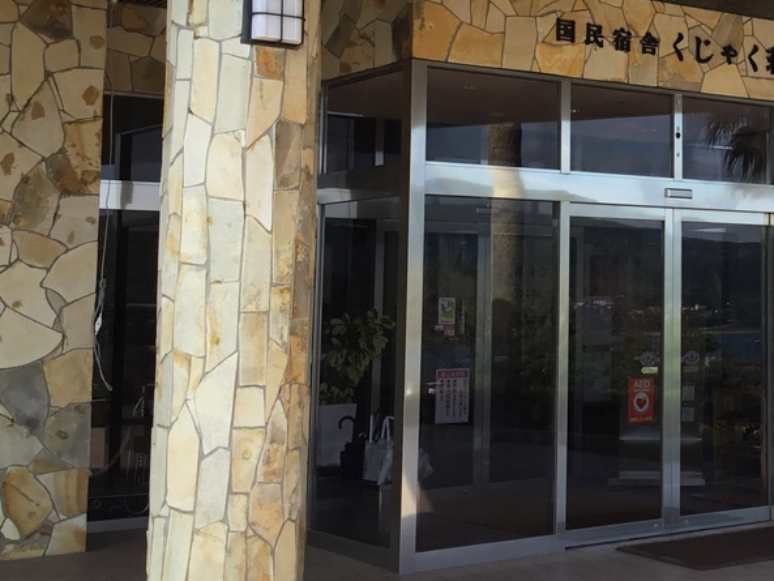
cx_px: 705
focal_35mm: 64
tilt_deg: +5.5
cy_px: 161
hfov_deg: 29.0
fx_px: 1431
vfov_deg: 22.8
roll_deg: +0.3
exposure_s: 1/351
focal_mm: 3.3
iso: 25
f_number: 2.4
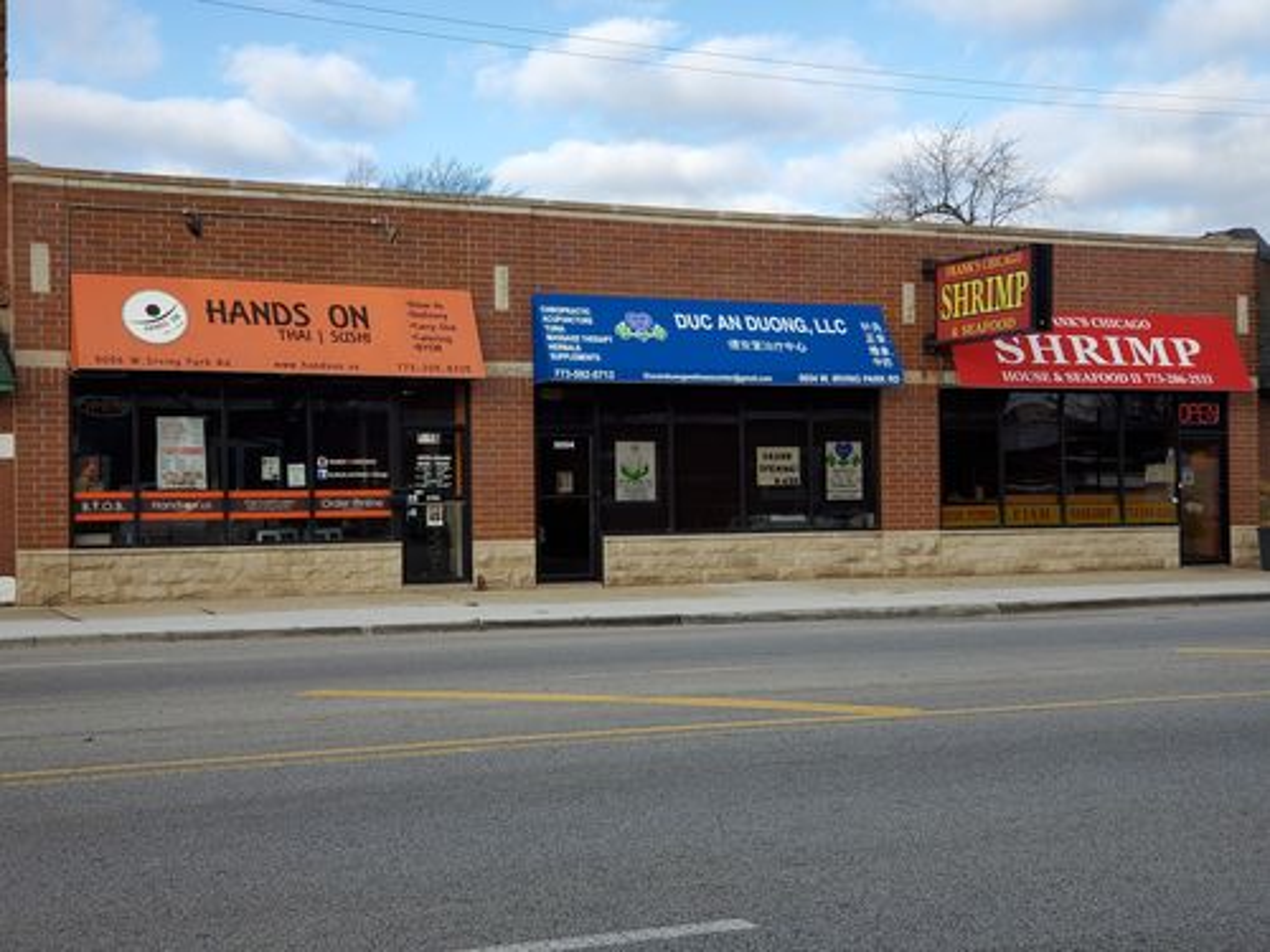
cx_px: 635
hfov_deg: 36.8
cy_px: 476
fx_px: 1908
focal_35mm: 52
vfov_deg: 28.0
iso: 50
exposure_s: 1/356
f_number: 2.4
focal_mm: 6
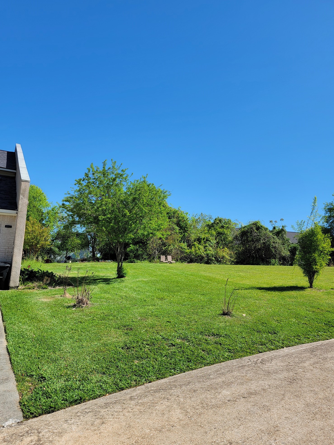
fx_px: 322
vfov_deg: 69.4
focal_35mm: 25
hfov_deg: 54.9
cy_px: 225
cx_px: 166
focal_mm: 6.7
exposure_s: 1/1005
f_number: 1.8
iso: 16
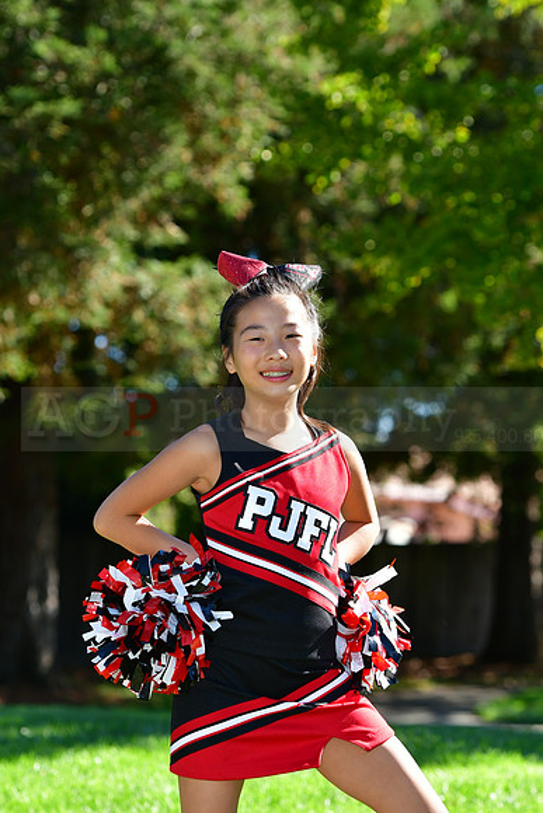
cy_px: 406
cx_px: 272
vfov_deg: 12.2
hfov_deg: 8.2
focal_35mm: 168
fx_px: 3798
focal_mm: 112
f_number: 4.5
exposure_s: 1/800
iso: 400
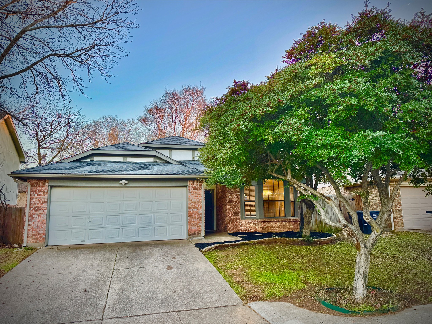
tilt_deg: +10.1
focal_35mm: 24
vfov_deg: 56.8
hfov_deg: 71.6
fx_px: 299
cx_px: 216
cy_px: 162
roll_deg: +1.4
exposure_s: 1/215
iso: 64
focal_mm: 6.76
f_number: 1.78
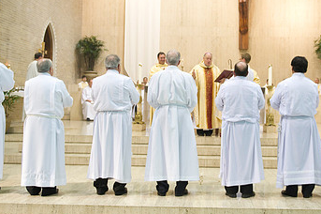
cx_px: 199
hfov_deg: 40.1
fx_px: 436
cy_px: 78
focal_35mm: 49
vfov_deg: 27.4
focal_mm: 29
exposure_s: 1/100
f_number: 2.8
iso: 2000
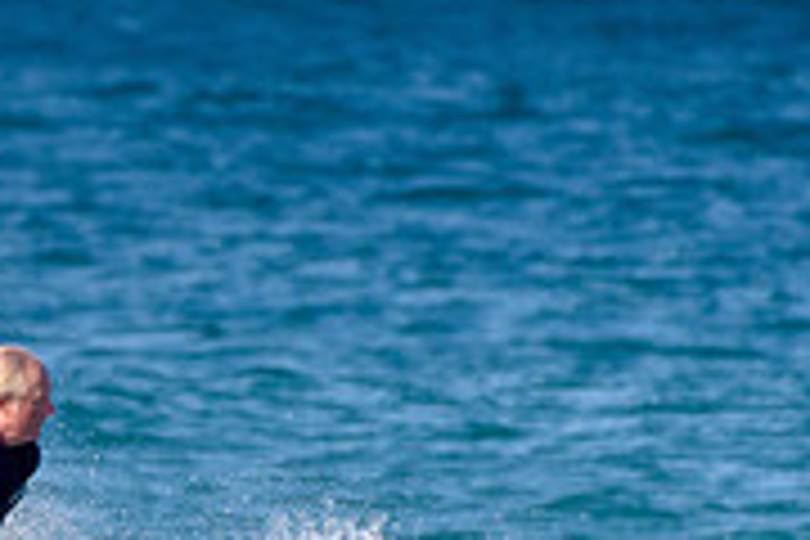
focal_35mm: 1971
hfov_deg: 1.0
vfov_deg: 0.7
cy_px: 573
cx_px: -65
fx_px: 44344
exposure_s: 1/1000
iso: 280
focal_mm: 500
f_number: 5.6
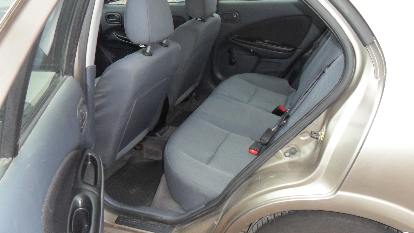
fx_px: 362
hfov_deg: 59.5
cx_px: 218
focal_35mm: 33
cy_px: 131
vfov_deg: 35.6
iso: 160
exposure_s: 1/45
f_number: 3.5
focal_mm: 4.9
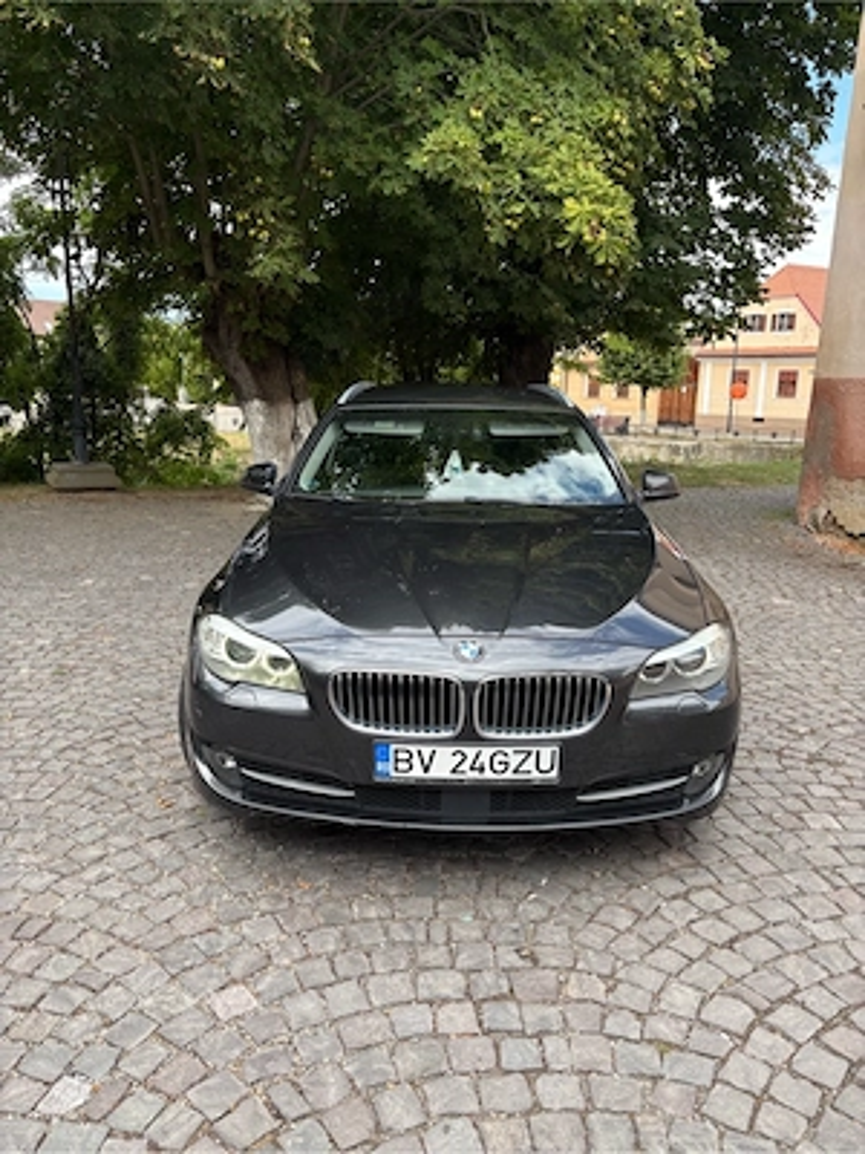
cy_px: 577
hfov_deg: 53.1
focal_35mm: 26
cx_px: 432
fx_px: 866
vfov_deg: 67.3
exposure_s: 1/782
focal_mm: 5.96
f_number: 1.6
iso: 50
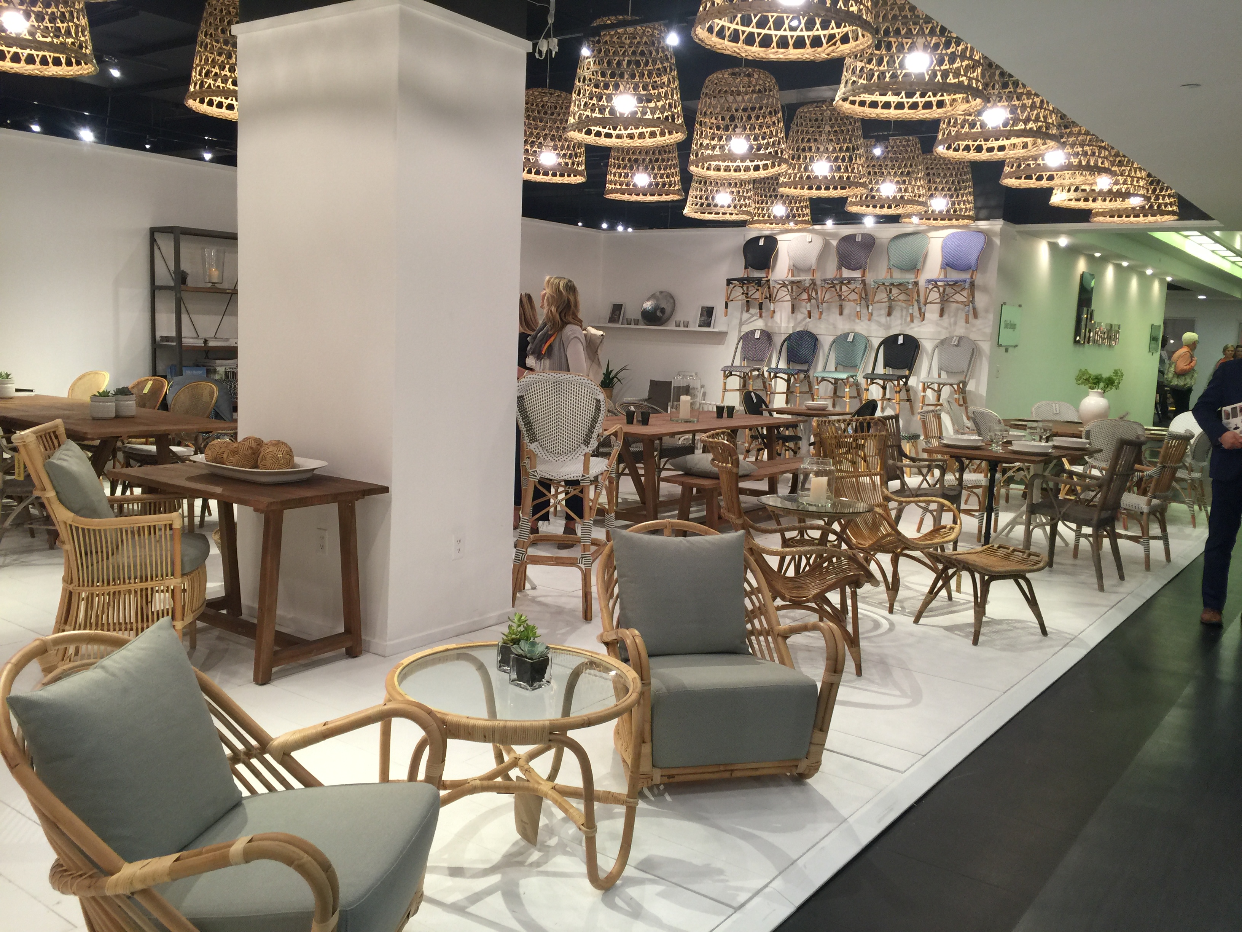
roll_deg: -3.1
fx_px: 1041
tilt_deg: -7.3
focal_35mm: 29
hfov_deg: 61.7
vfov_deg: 48.2
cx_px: 621
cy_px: 466
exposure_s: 1/15
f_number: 2.2
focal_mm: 4.15
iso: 32
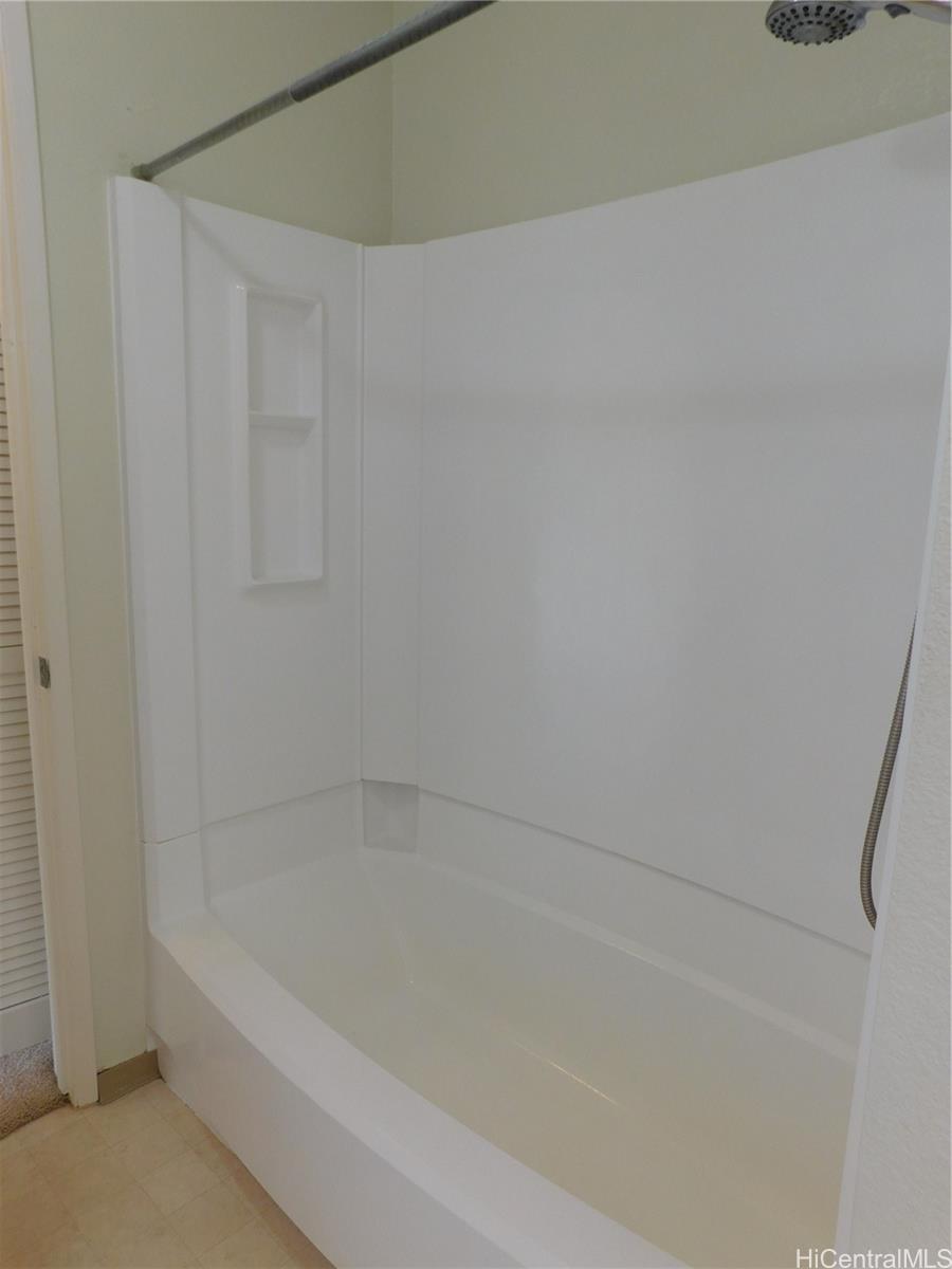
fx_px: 843
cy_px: 634
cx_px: 476
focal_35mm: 23
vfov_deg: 73.9
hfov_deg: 58.9
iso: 125
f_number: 3
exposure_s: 1/50
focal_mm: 4
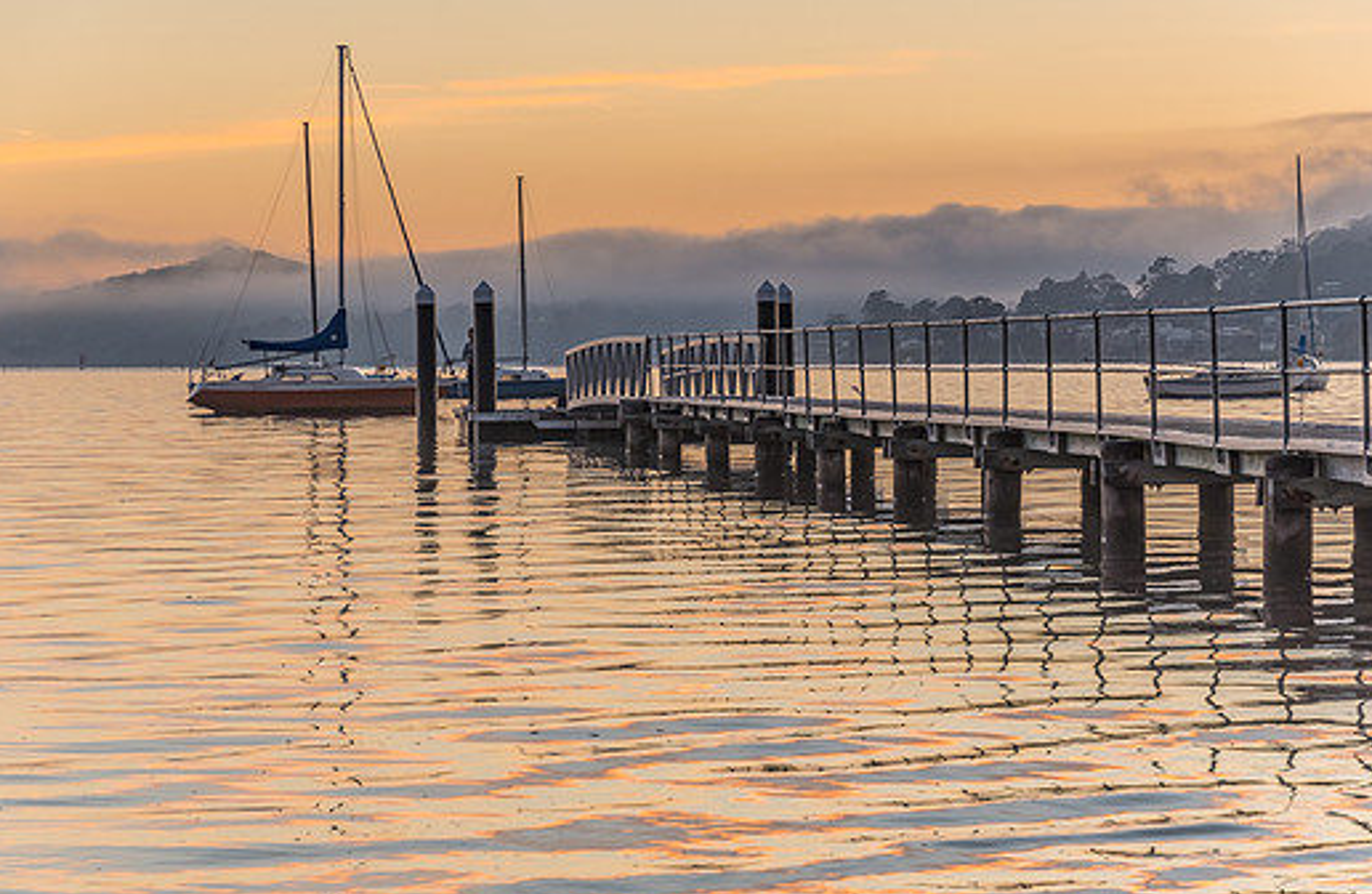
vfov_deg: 12.6
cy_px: 458
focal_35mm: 107
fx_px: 4049
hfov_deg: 19.2
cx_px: 670
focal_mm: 60
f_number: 3.8
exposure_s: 1/160
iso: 200
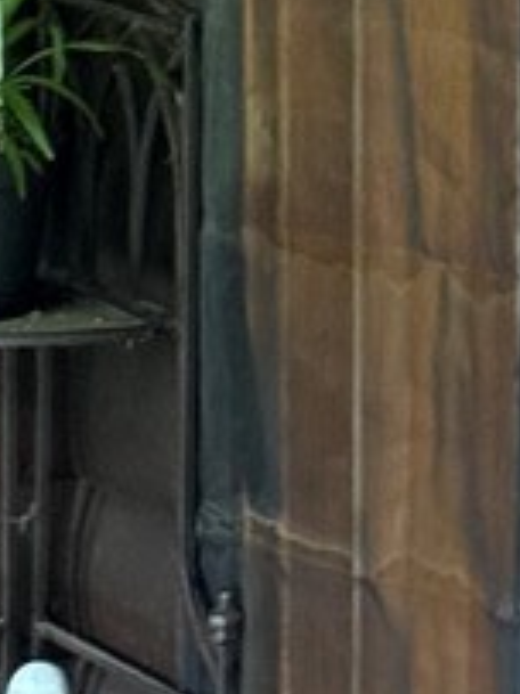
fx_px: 4852
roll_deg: -1.9
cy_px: 27
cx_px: 989
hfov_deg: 6.0
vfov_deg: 8.2
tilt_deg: -8.2
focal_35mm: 242
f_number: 1.78
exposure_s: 1/40
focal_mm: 6.76
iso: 500
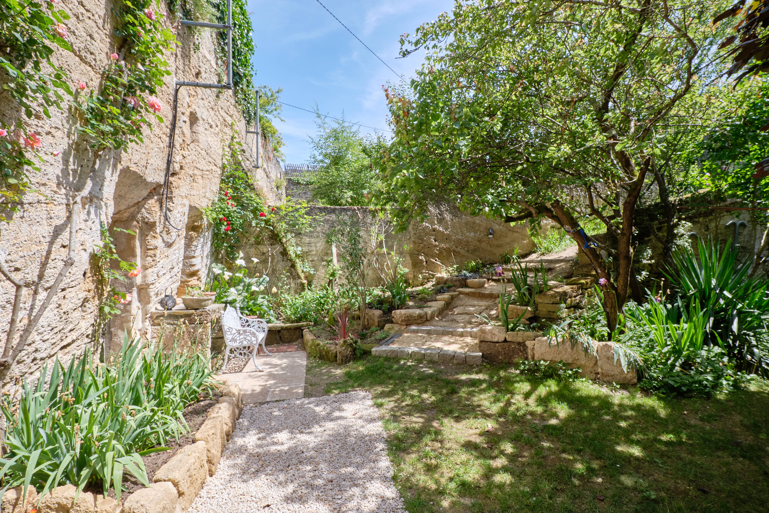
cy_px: 256
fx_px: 363
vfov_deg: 70.4
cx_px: 384
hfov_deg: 93.3
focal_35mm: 17
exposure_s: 1/160
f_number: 8
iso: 200
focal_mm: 11
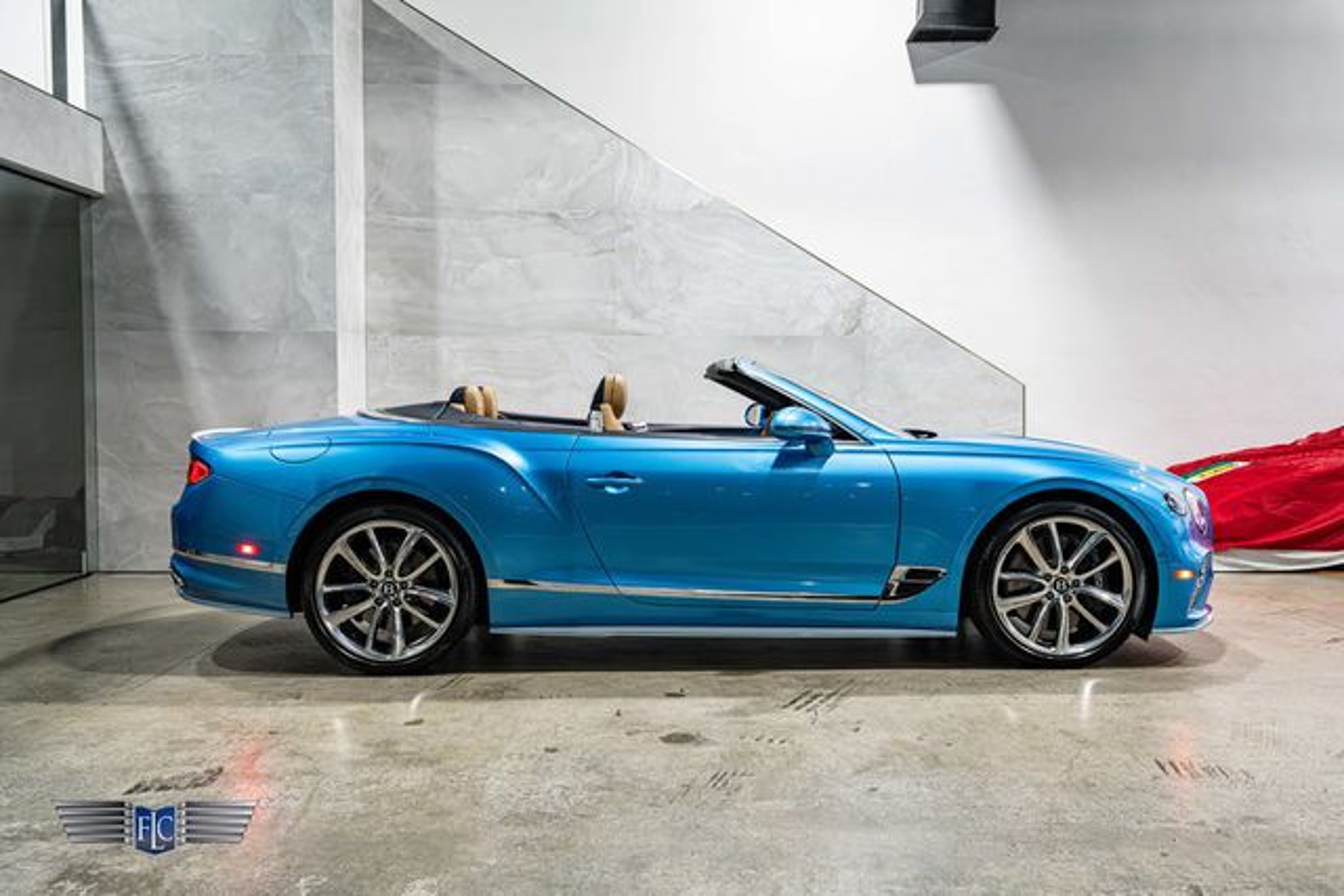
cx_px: 672
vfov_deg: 37.9
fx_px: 1307
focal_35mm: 35
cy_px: 448
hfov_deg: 54.4
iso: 1600
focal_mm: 35
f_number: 4.5
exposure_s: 1/50
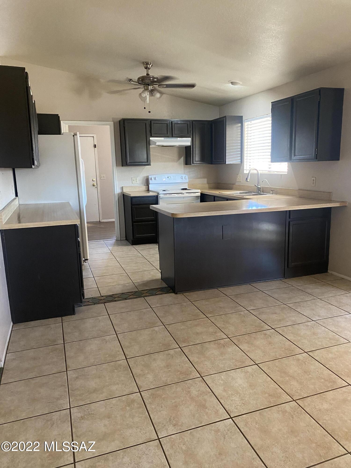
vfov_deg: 67.3
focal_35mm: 26
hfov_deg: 53.1
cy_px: 234
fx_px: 352
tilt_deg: -9.7
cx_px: 176
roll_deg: +1.8
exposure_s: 1/40
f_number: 1.8
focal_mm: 4.25
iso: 400
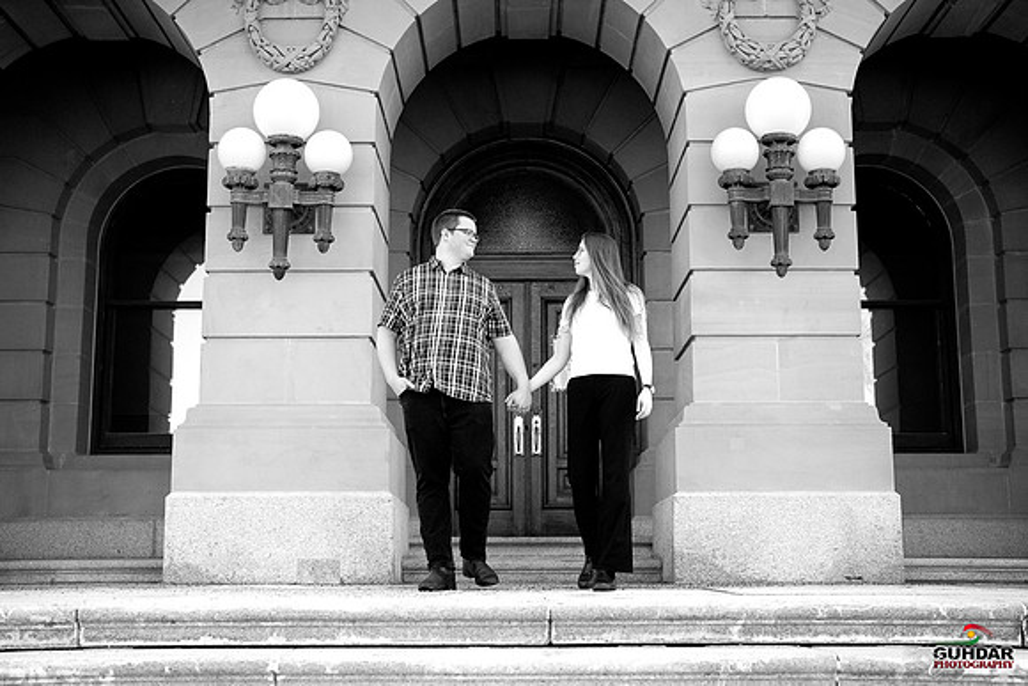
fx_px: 1428
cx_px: 514
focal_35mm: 50
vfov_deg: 27.0
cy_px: 343
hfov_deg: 39.6
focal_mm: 50
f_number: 3.5
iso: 6400
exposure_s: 1/8000
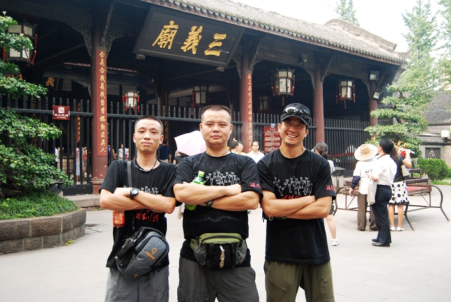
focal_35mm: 36
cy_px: 151
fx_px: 452
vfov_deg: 37.0
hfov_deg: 53.1
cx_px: 226
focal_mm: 24
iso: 200
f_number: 4
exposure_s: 1/125
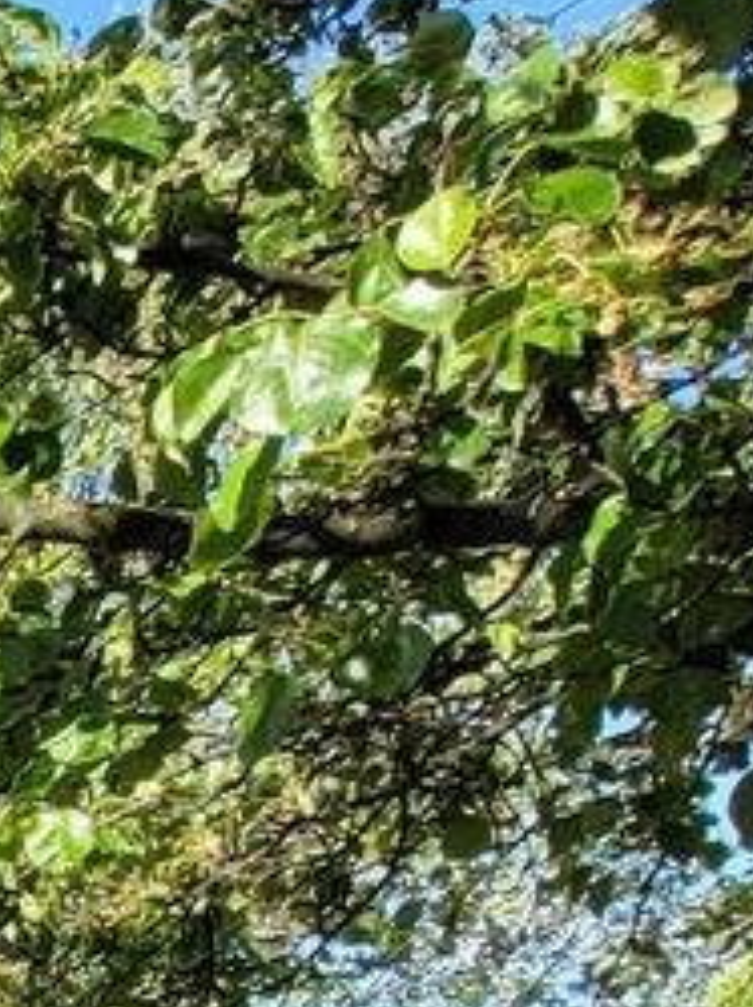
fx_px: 2324
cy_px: 1623
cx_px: -1514
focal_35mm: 80
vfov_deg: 20.1
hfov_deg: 11.2
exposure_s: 1/850
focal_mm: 2.2
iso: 64
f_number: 2.2
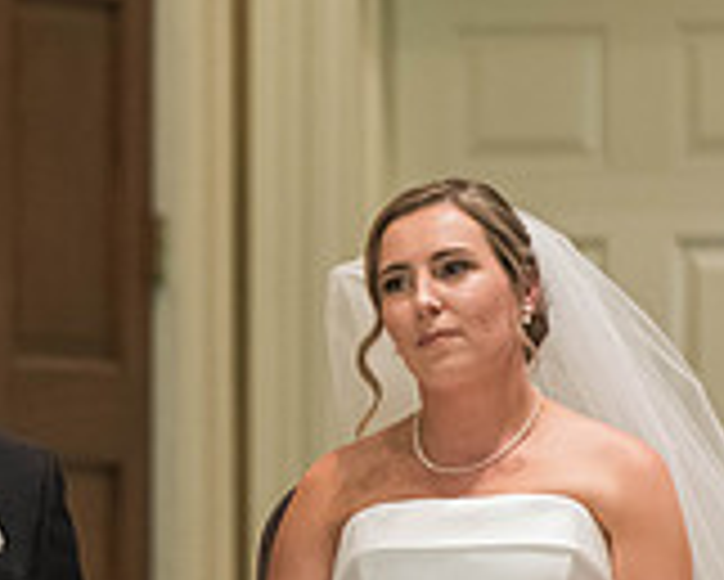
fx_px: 12864
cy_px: 298
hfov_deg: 3.2
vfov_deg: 2.6
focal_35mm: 600
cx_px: 39
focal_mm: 170
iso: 2000
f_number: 2.8
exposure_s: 1/250
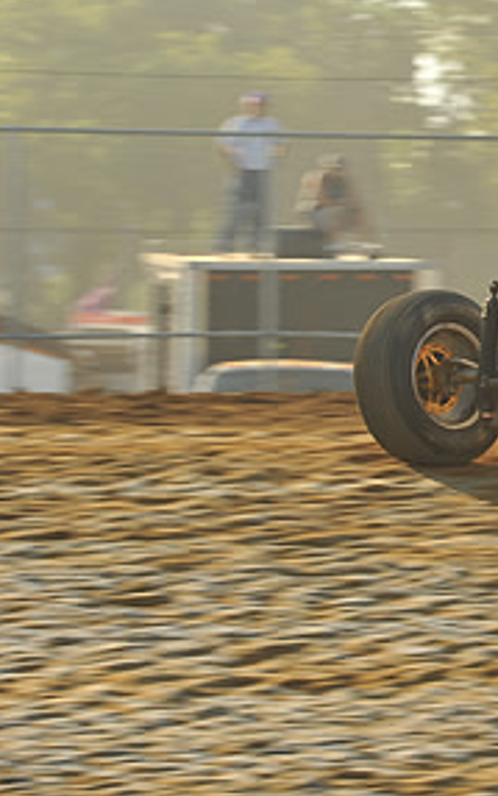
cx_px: 751
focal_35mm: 361
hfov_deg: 3.6
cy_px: 301
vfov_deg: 5.8
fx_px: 7831
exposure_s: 1/320
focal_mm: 175
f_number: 9
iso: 400
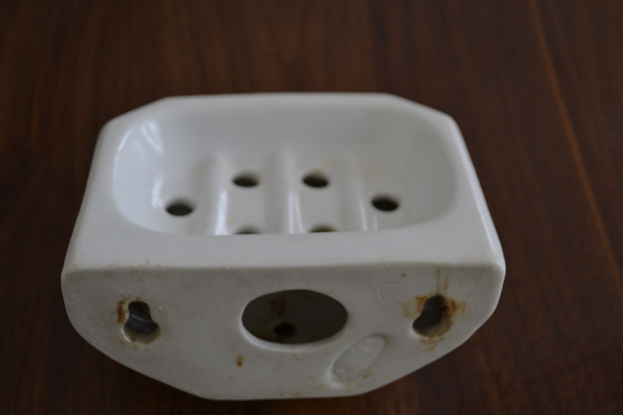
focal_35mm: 48
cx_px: 312
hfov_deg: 41.1
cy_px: 208
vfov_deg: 28.1
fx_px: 831
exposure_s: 1/60
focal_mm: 32
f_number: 4.8
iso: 560
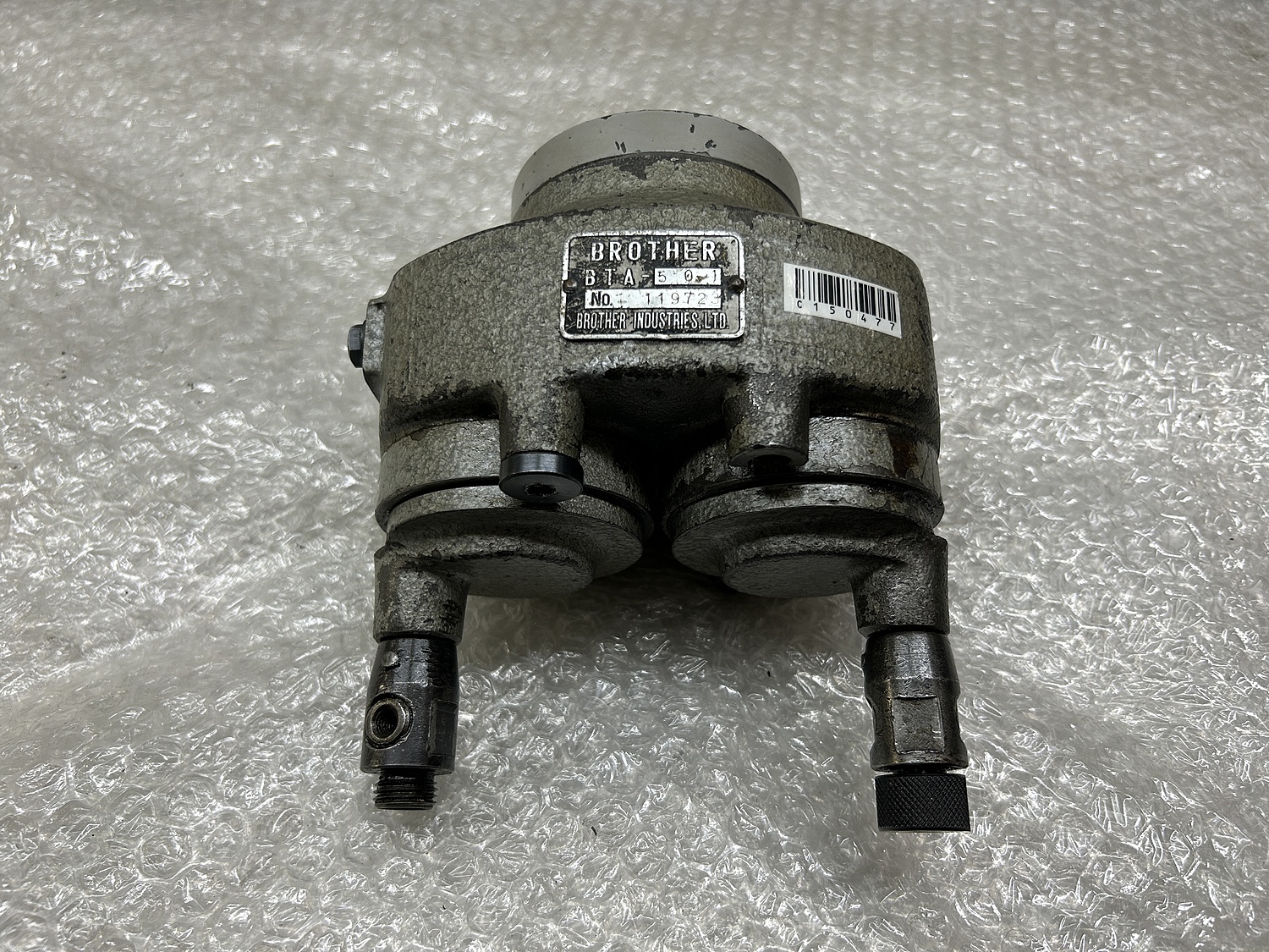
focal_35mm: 26
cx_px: 634
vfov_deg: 53.1
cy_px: 476
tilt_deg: -54.3
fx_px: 953
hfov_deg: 67.3
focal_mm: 5.7
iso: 50
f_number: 1.5
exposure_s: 1/311
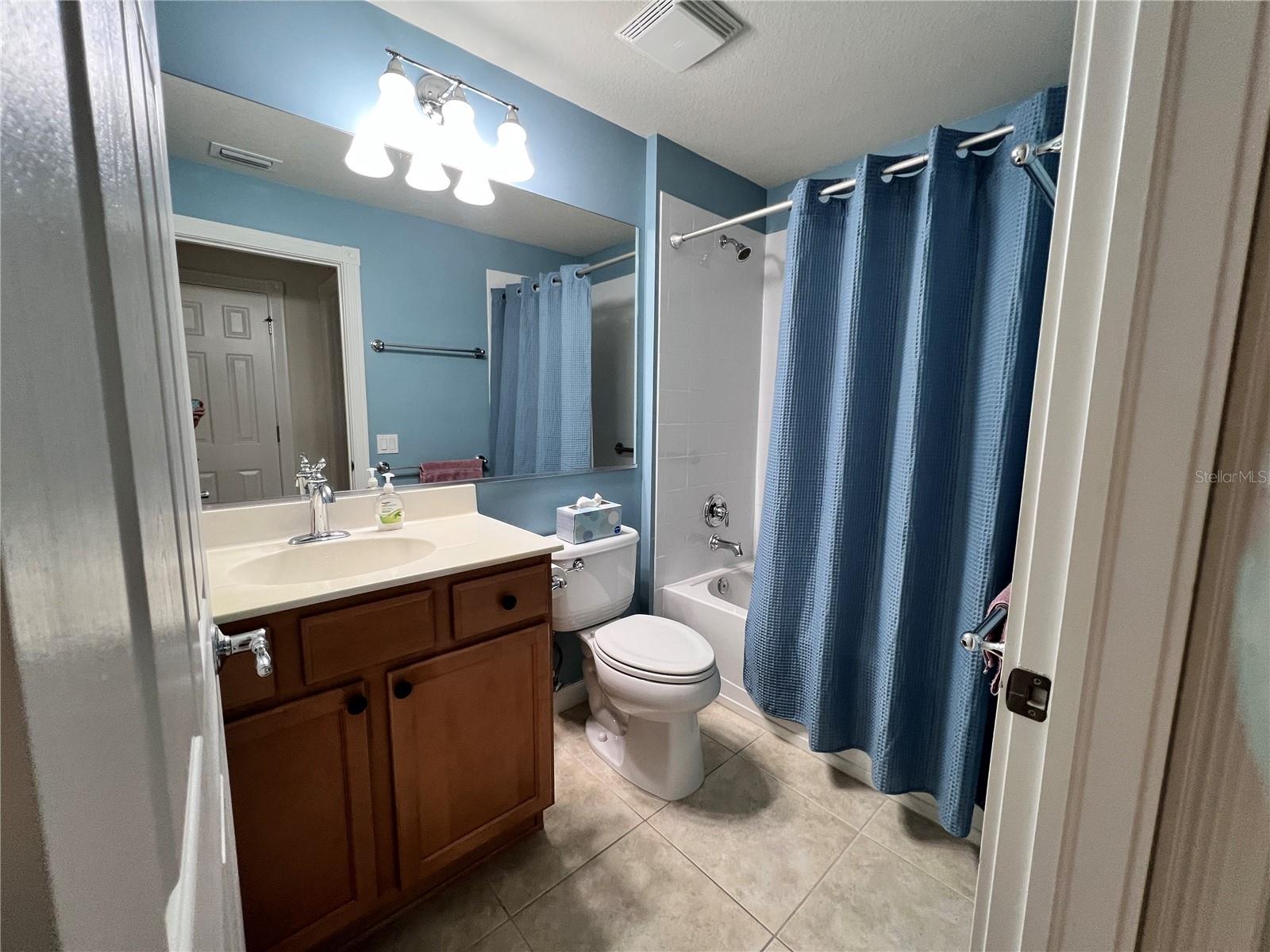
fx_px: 477
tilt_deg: -7.3
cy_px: 476
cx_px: 635
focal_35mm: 13
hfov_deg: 106.2
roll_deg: -0.2
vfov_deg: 89.9
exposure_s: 1/60
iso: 125
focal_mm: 1.57
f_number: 1.8
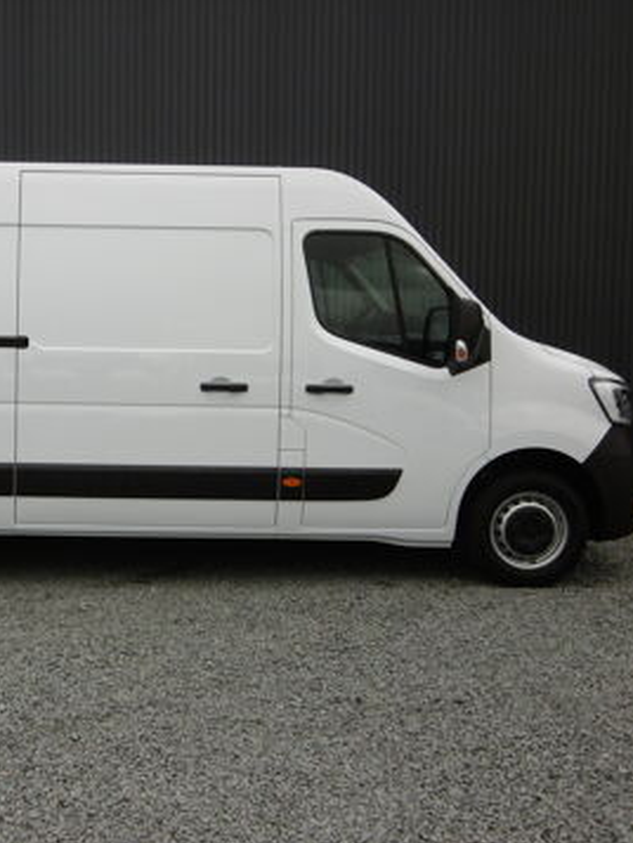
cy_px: 420
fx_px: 1048
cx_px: 102
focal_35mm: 43
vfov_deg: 43.8
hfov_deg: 32.4
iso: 100
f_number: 3.5
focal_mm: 5.8
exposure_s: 1/200
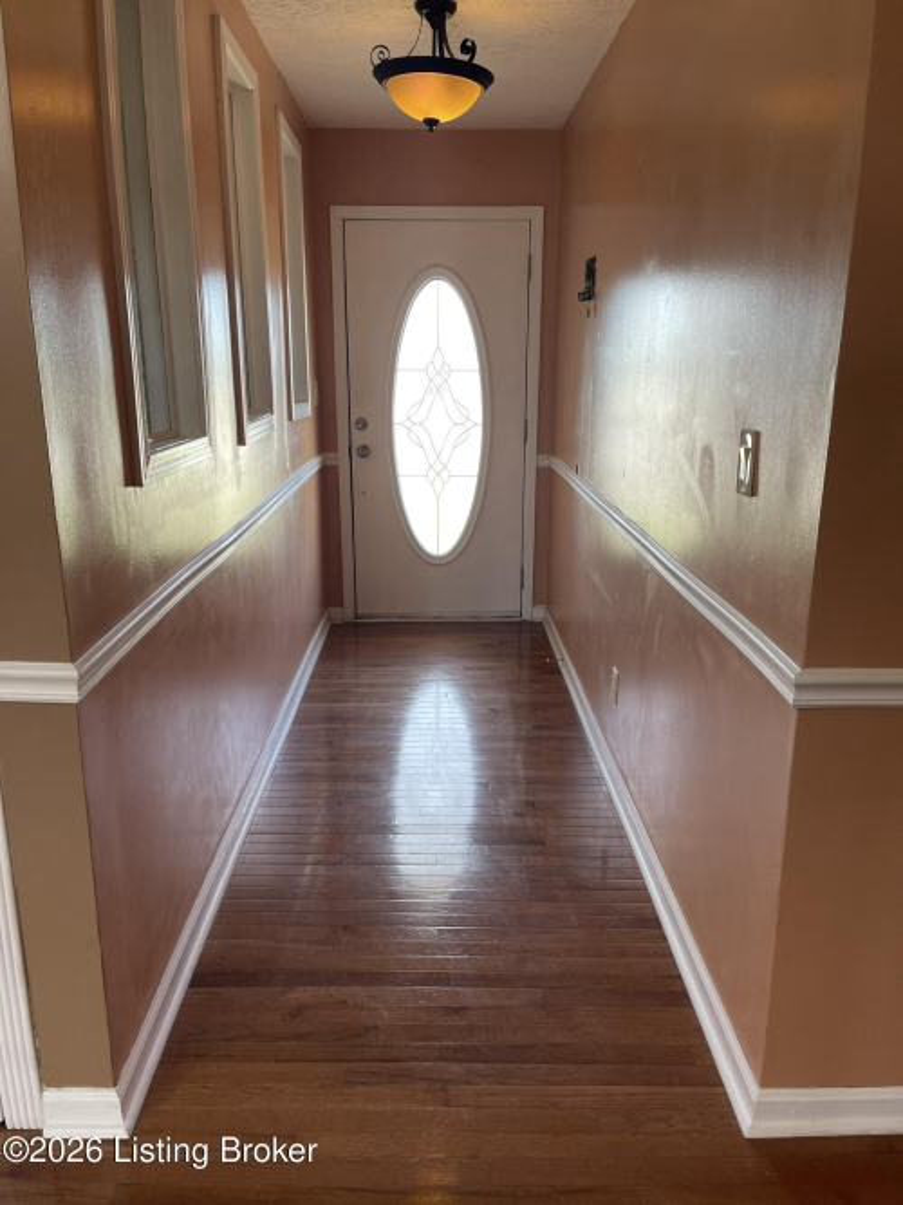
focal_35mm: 25
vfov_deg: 69.4
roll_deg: +0.4
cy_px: 602
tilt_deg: -12.5
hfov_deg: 54.9
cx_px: 452
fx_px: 870
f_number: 1.6
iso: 80
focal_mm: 5.1
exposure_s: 1/60
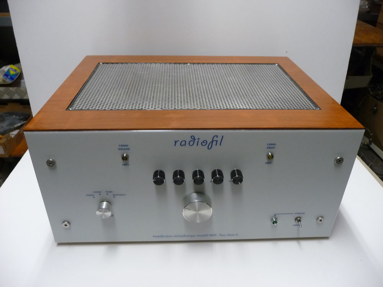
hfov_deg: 63.4
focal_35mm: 28
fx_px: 310
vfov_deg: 49.7
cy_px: 144
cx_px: 192
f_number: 3.3
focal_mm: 4.7
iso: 320
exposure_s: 1/30
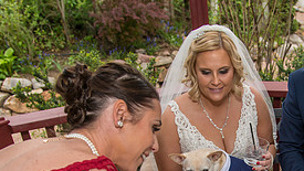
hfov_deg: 37.7
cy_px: 197
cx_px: 244
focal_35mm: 53
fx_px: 427
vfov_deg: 21.3
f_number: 4.5
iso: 400
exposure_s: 1/200
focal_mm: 24
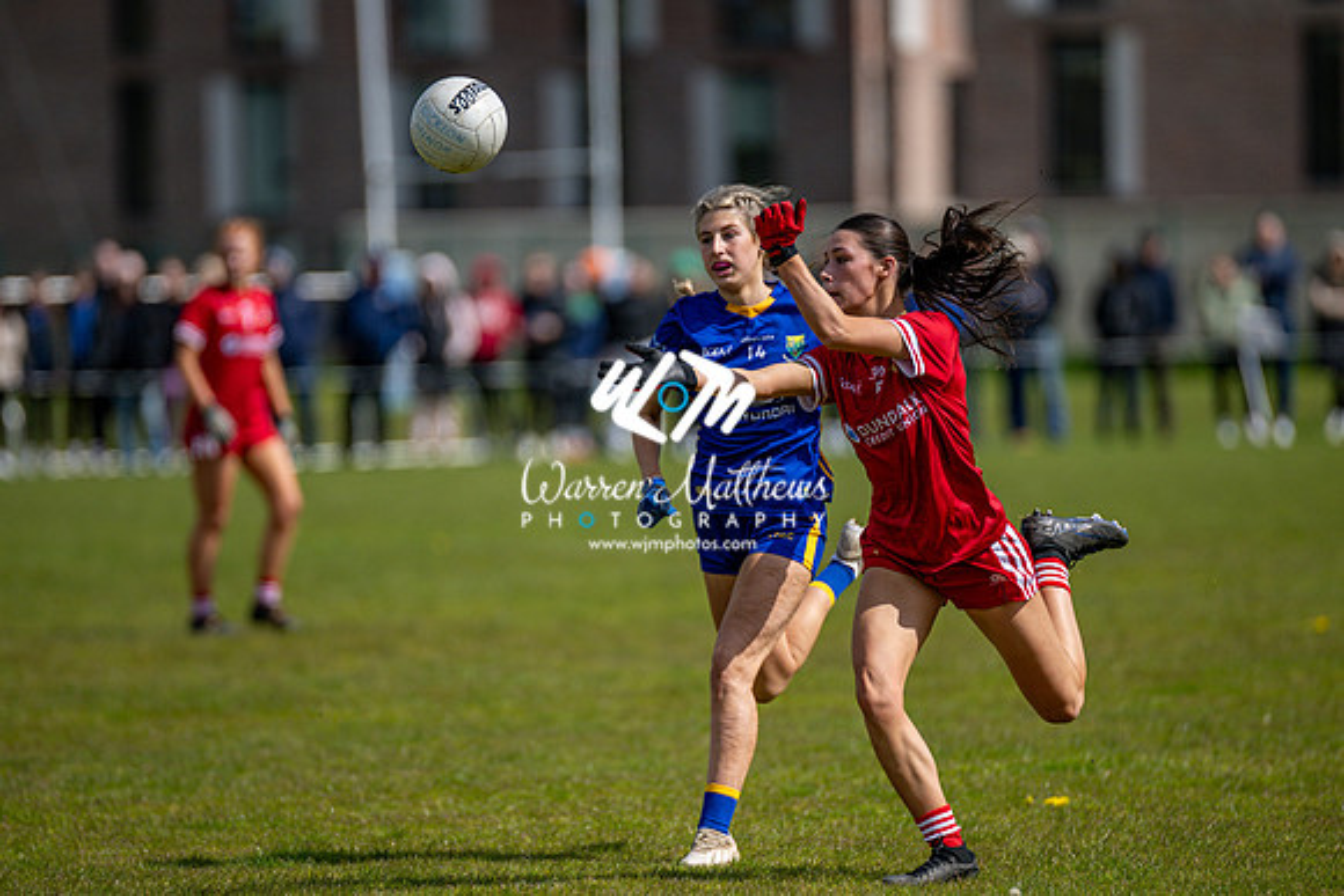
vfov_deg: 3.9
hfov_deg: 5.8
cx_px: 687
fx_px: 13303
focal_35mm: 356
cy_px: 532
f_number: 2.8
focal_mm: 300
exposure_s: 1/6400
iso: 200
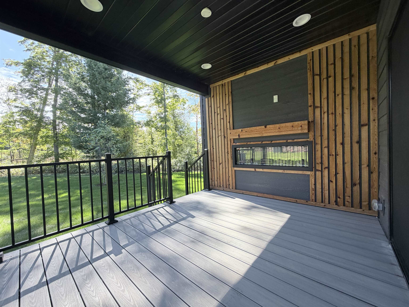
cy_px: 154
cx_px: 204
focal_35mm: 14
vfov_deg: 85.7
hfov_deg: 102.1
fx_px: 165
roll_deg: +2.3
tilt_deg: -2.2
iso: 50
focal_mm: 2.22
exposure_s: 1/198
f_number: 2.2
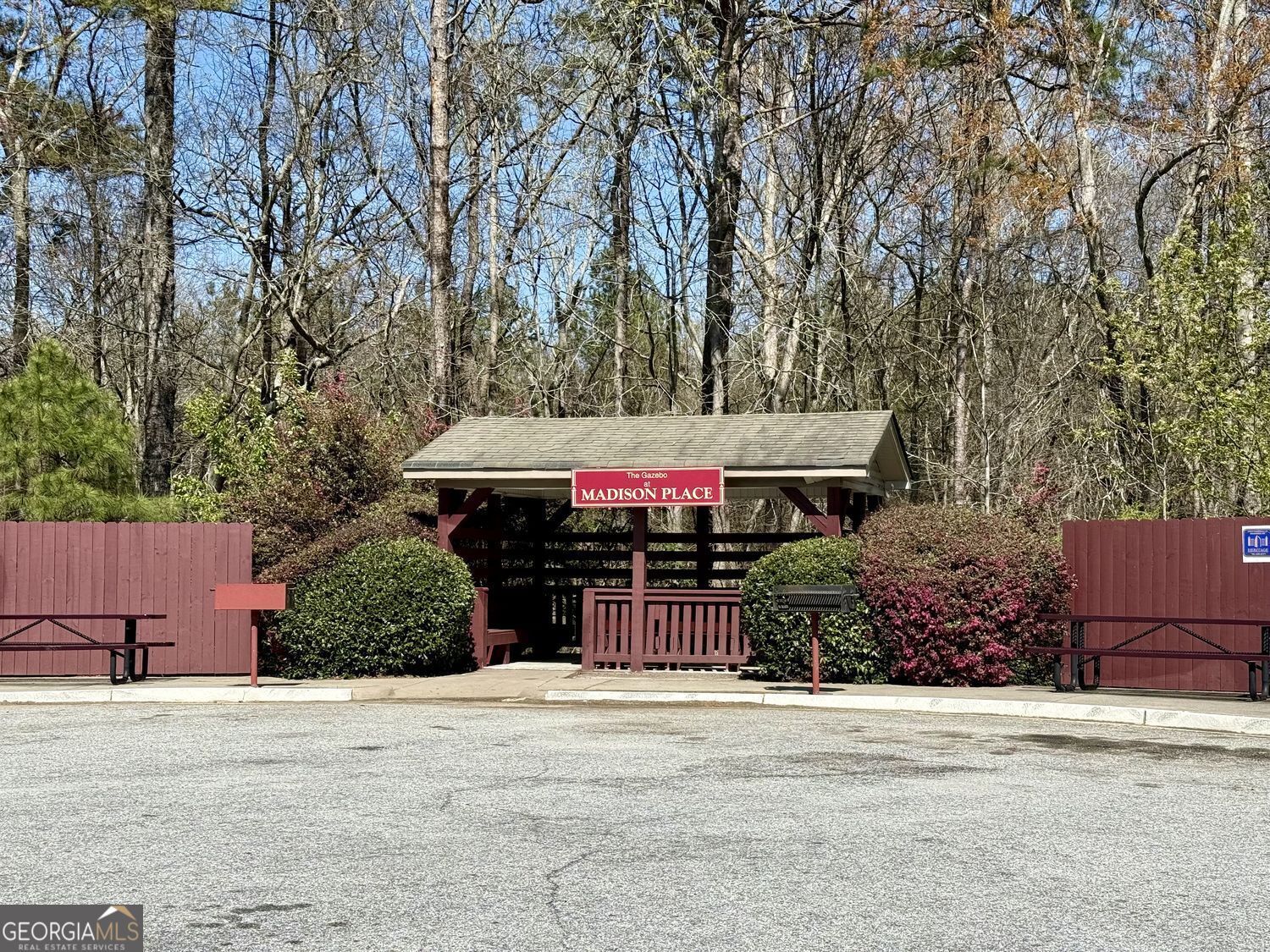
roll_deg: +0.5
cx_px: 635
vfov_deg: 30.3
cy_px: 476
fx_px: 1761
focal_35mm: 48
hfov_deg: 39.7
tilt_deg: +1.7
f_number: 1.78
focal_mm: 6.76
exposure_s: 1/4329
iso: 64
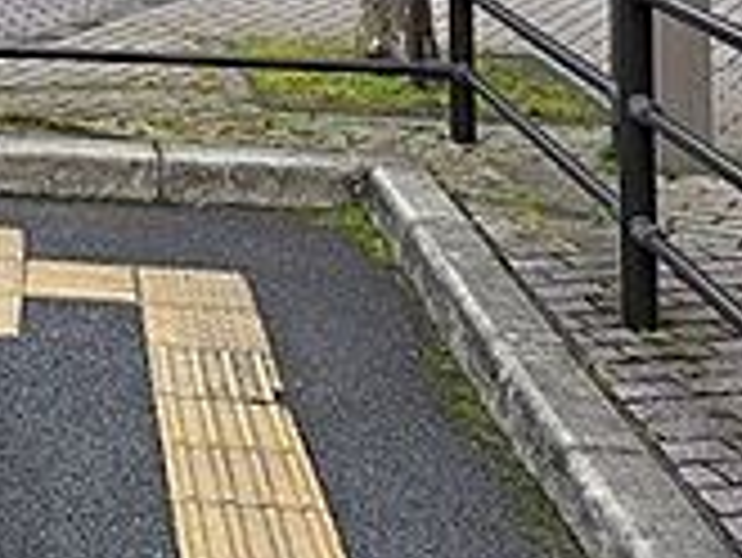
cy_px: -351
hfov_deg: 22.4
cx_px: -193
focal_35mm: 79
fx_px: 1695
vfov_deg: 16.5
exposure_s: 1/1773
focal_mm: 5.54
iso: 40
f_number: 1.8
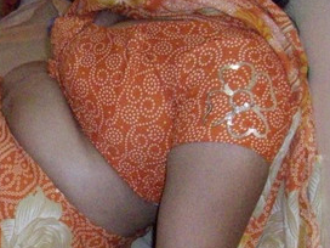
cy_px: 275
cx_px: -18
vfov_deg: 17.8
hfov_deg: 23.2
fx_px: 763
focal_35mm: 80
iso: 800
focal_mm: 5.7
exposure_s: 1/128
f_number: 2.8
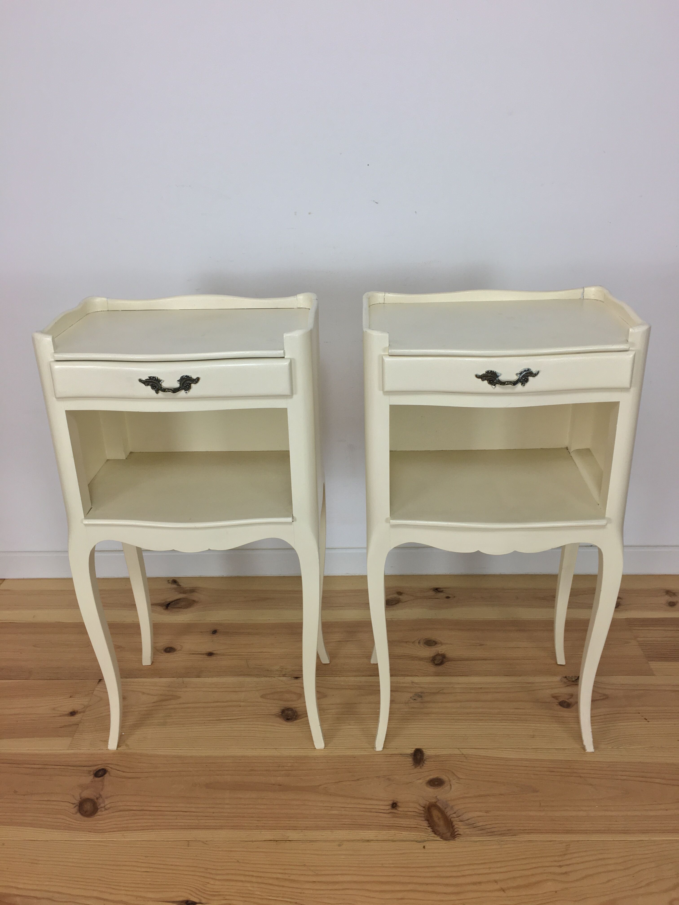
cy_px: 452
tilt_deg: -25.5
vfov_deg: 61.7
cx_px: 340
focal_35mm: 29
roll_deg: +1.0
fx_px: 758
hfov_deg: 48.2
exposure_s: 1/33
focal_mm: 4.15
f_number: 2.2
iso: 32
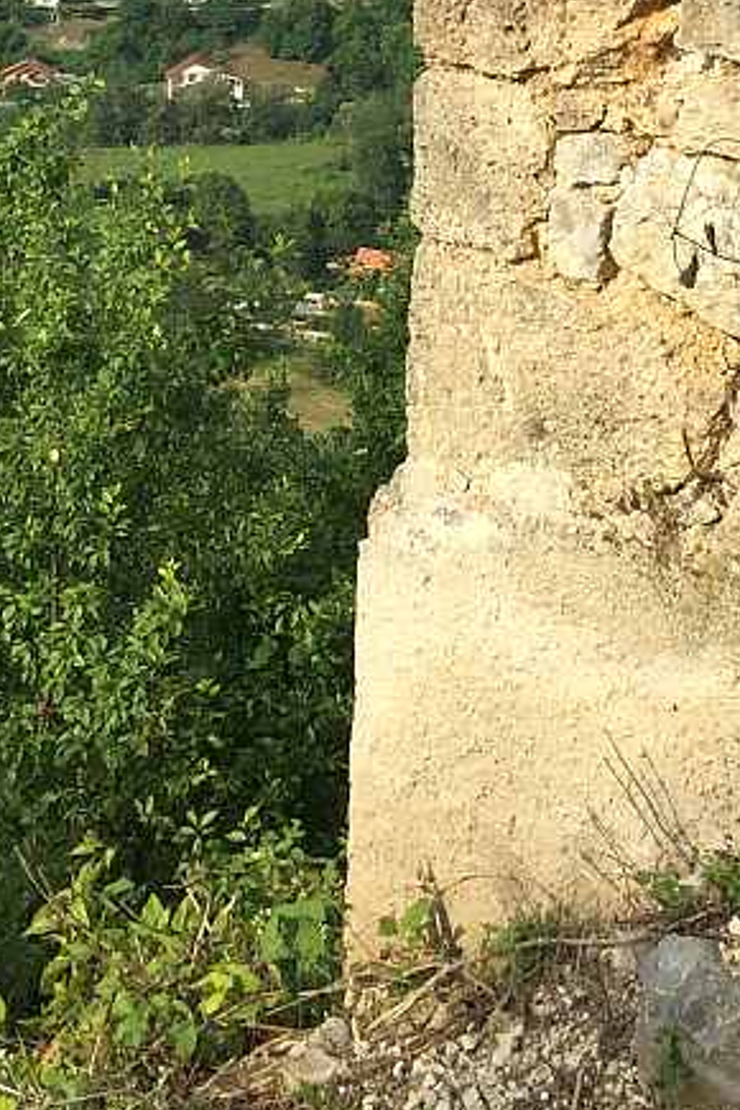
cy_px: -45
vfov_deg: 25.7
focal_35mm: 74
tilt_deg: -3.4
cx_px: 311
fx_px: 2281
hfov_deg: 18.4
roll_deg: -0.3
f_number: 2.2
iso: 32
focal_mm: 4.15
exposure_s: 1/1364
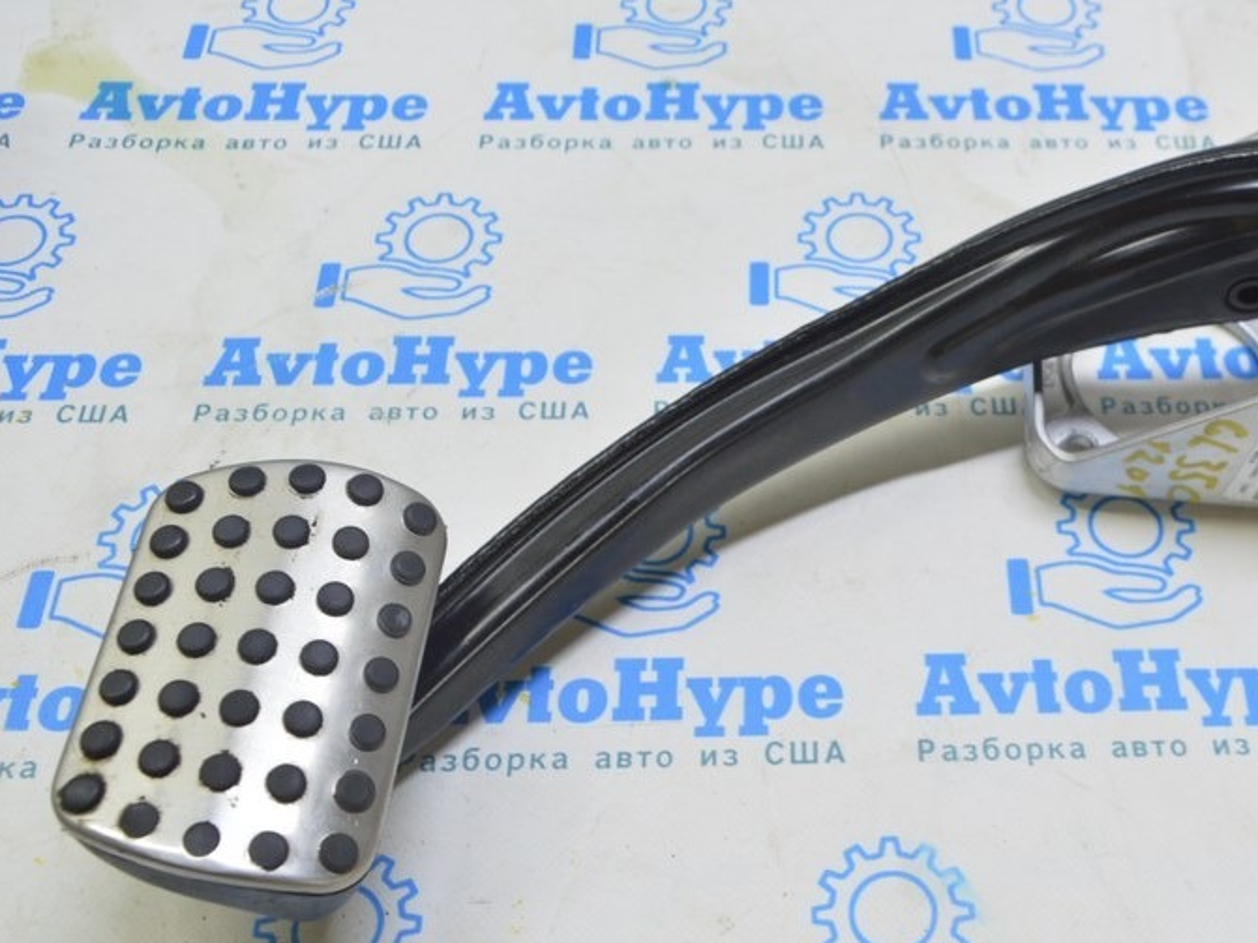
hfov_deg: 42.4
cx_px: 842
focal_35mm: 44
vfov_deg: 32.8
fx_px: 1599
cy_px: 533
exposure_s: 1/20
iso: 400
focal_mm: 20
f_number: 5.6
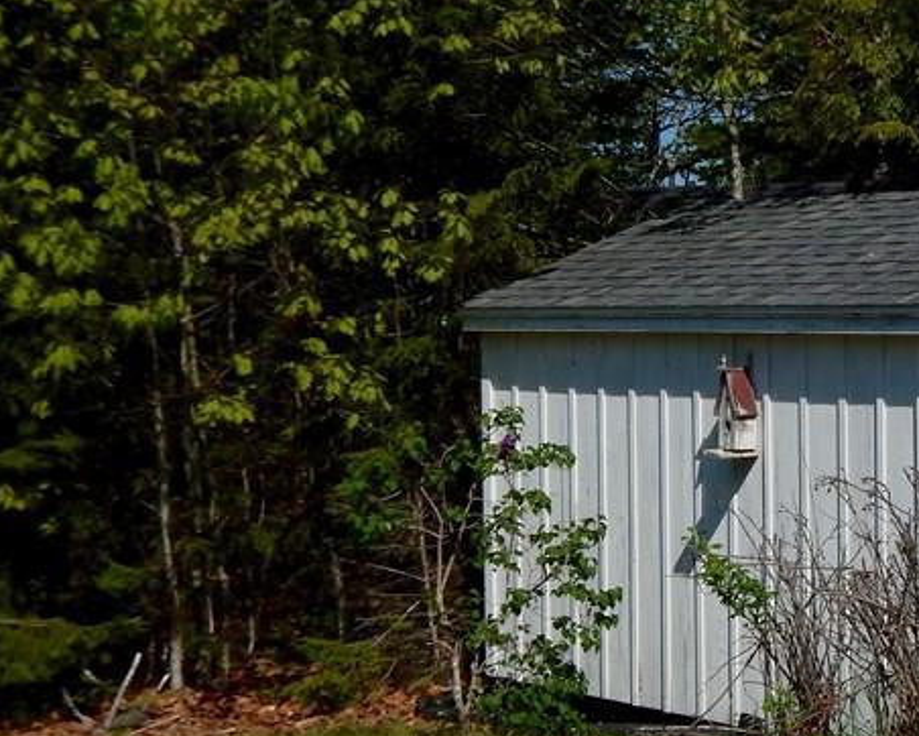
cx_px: 990
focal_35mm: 84
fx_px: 2286
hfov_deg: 21.6
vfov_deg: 18.2
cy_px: 500
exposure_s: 1/1000
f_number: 6.9
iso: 125
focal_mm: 6.8
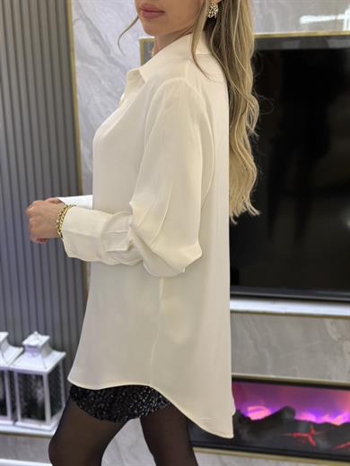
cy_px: 233
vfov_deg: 39.7
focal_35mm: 48
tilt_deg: -14.7
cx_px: 175
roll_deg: +1.6
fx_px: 647
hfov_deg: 30.3
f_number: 1.78
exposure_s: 1/100
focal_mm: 6.86
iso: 200
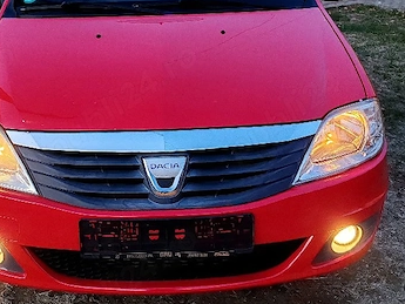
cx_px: 168
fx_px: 550
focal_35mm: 47
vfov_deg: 30.7
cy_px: 109
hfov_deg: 40.3
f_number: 1.9
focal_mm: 6.12
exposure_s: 1/100
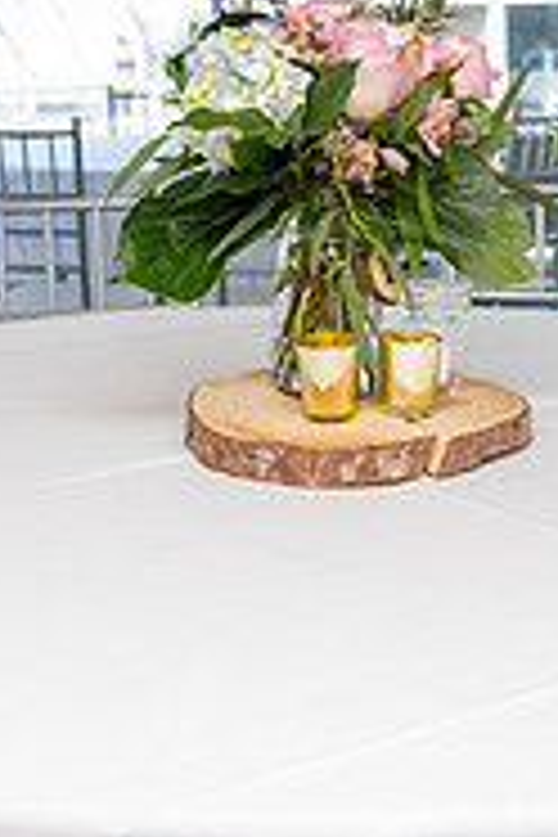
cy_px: 43
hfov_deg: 18.2
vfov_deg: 25.9
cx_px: 333
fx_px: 1744
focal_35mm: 75
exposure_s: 1/200
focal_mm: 24
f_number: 3.2
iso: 160
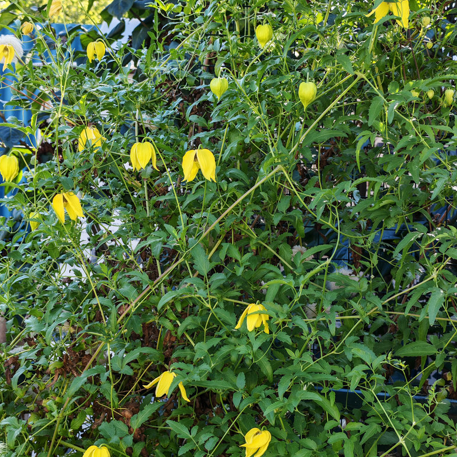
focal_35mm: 60
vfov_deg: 28.6
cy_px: 238
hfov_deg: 28.6
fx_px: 896
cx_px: 221
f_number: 1.9
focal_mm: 6.12
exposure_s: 1/120
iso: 50
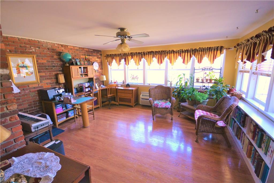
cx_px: 137
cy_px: 92
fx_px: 114
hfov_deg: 100.4
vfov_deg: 77.3
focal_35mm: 15
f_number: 4
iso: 1100
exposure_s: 1/60
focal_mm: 10
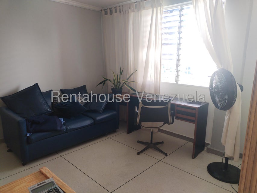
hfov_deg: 61.7
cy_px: 96
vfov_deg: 48.2
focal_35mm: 29
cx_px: 128
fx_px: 215
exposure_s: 1/42.7
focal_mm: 4.75
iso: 206
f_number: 1.8
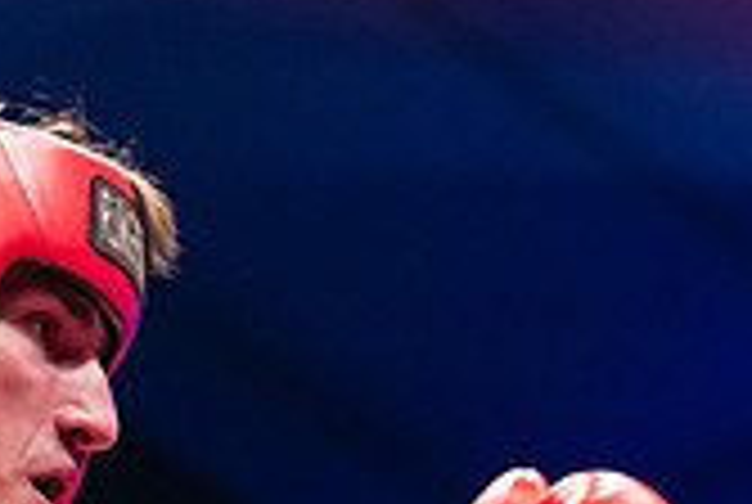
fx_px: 5880
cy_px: 623
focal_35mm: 281
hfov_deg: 7.3
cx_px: 585
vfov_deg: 4.9
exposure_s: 1/1000
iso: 4000
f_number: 2.8
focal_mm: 81
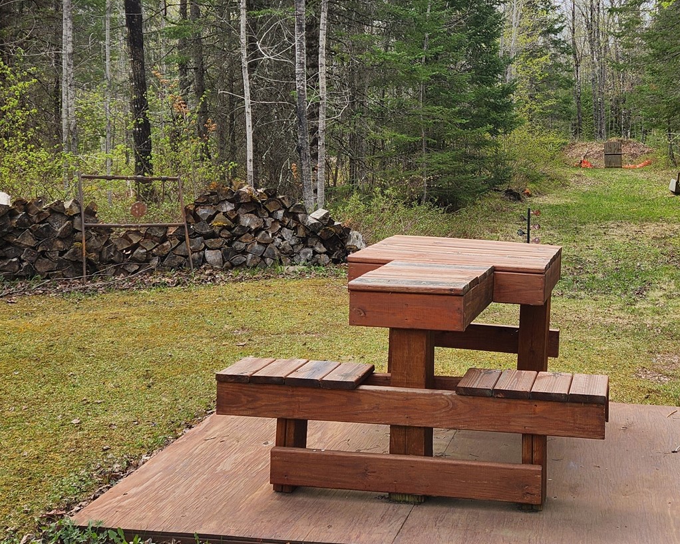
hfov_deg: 40.1
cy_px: 150
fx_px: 905
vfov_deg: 32.9
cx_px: 500
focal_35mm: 45
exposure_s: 1/994
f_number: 1.8
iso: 20
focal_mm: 5.4
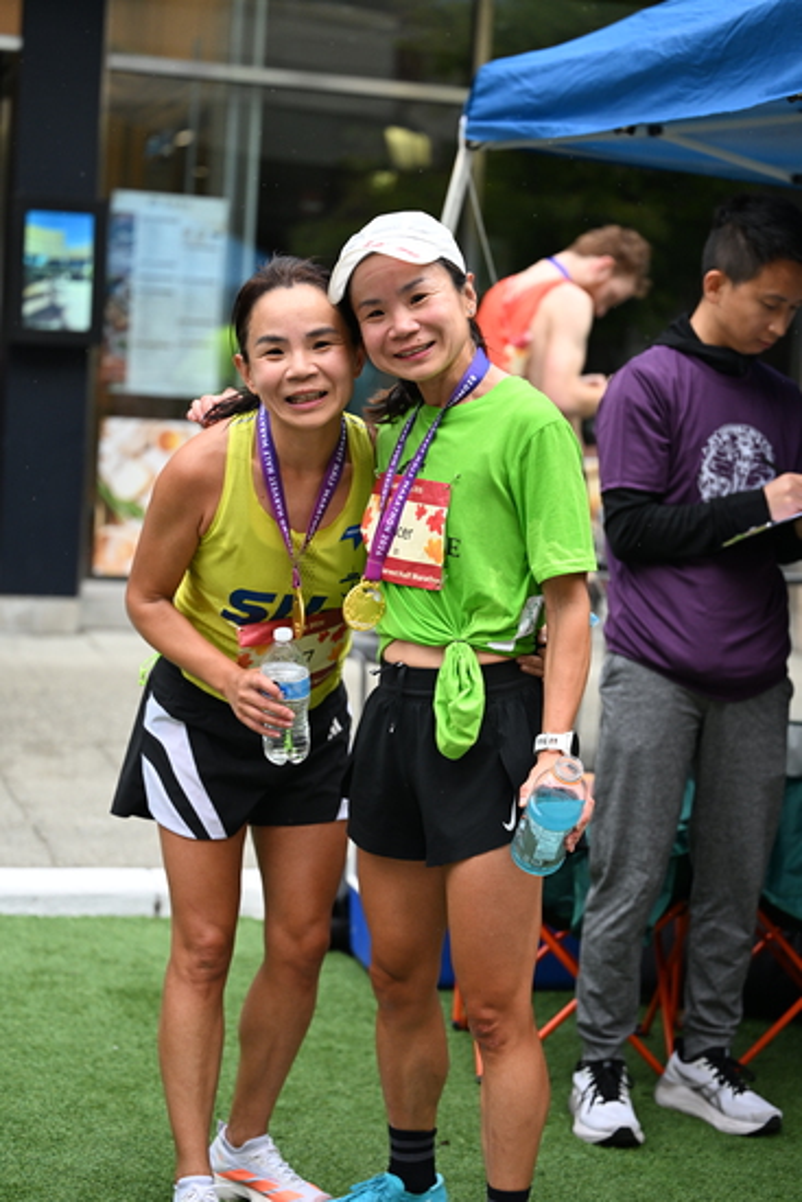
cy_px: 601
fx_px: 2338
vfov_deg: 28.8
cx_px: 401
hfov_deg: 19.5
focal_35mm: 70
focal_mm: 70
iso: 1250
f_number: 2.8
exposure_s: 1/1600
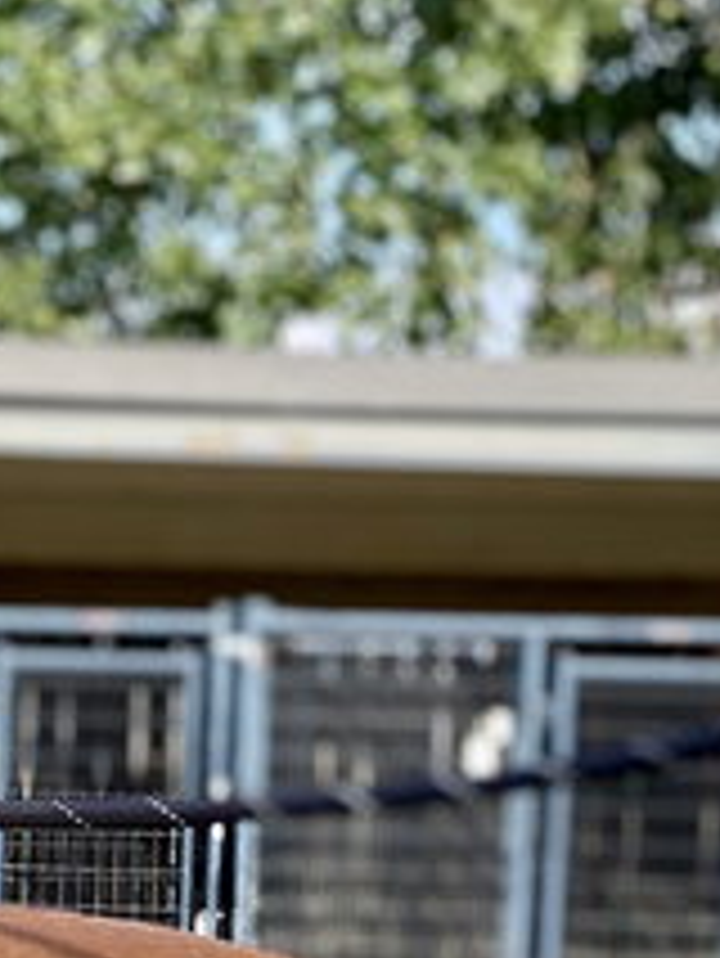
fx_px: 4516
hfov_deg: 8.9
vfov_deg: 11.8
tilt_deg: -3.8
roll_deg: -0.9
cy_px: 1208
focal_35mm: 163
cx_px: -274
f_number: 2
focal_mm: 6
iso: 20
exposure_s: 1/340
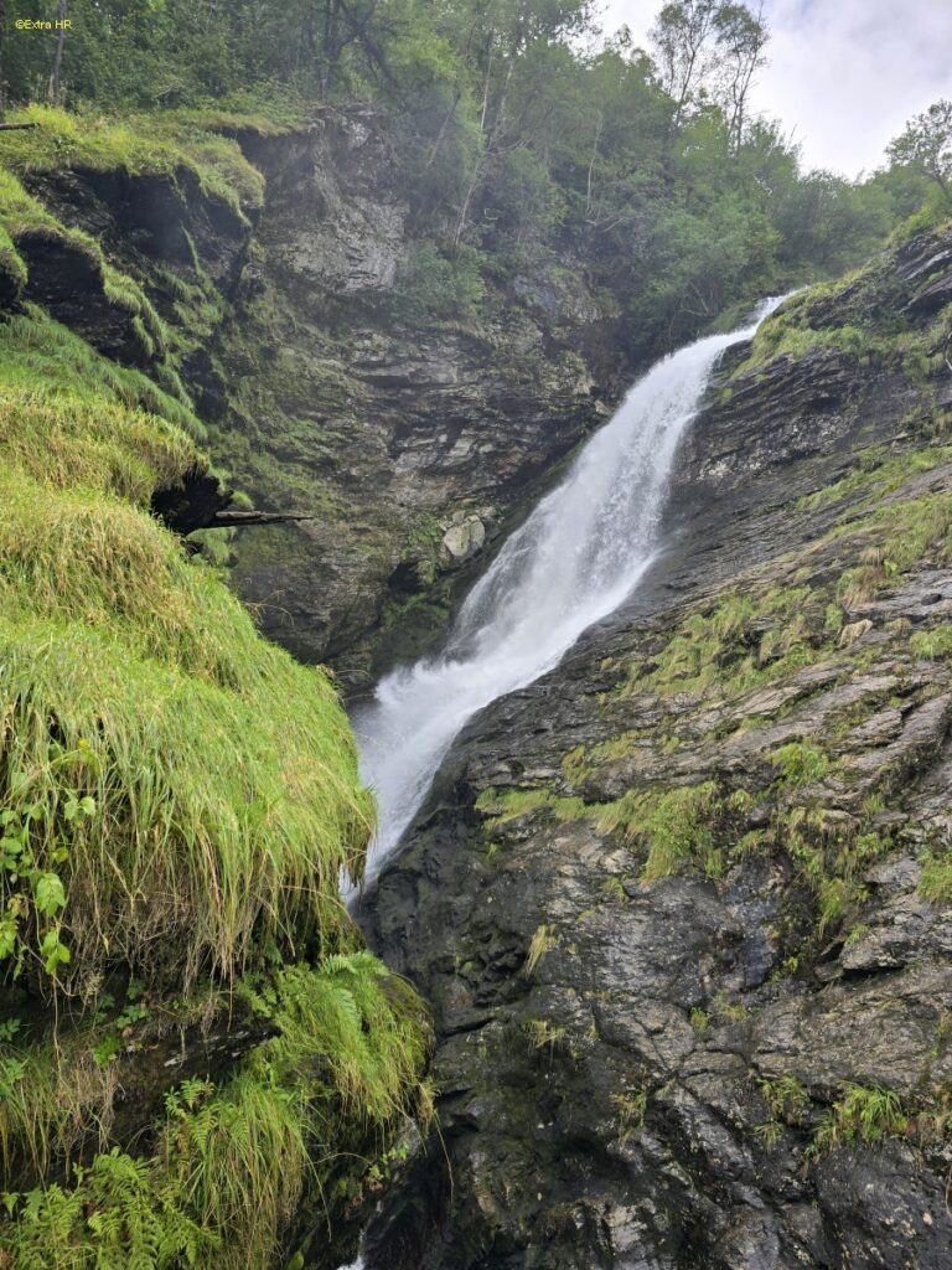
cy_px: 635
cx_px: 476
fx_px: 843
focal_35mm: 23
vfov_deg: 73.9
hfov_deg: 58.9
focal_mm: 6.3
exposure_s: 1/293
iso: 12
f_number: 1.7
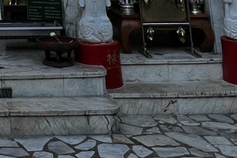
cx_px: -32
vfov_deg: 13.3
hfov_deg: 24.1
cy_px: -215
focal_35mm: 78
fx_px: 514
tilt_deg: +16.6
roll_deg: +0.9
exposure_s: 1/927
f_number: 1.8
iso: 32
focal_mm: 1.57
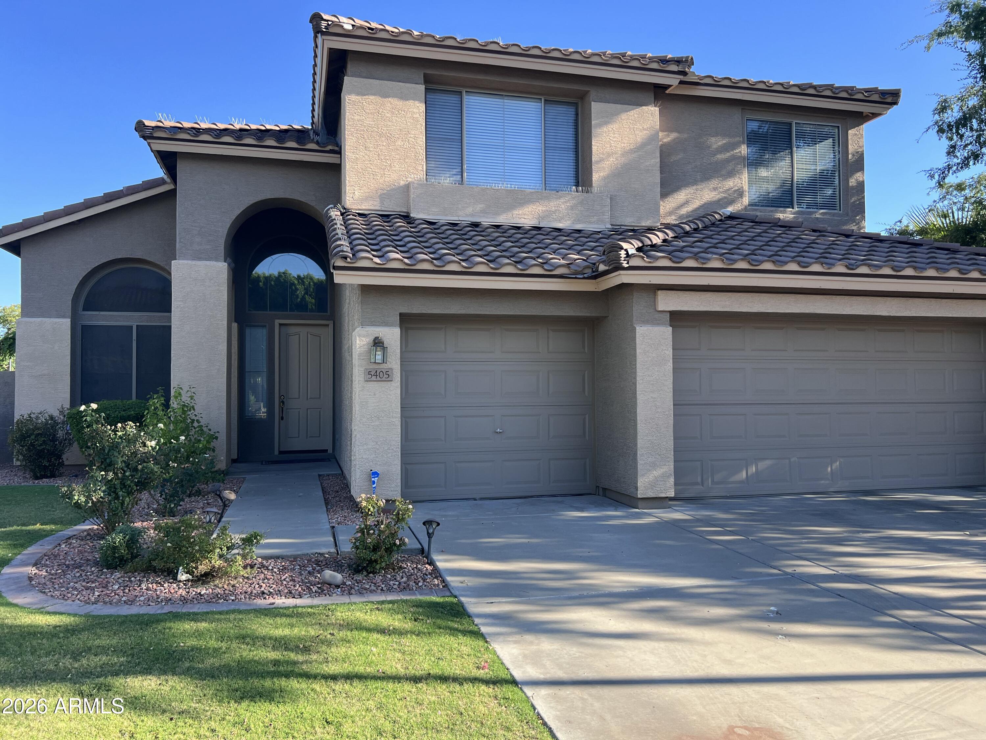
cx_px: 493
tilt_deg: +2.0
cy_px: 370
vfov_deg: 53.1
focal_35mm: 26
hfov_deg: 67.3
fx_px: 741
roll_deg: +0.9
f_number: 1.5
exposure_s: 1/894
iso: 50
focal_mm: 5.7
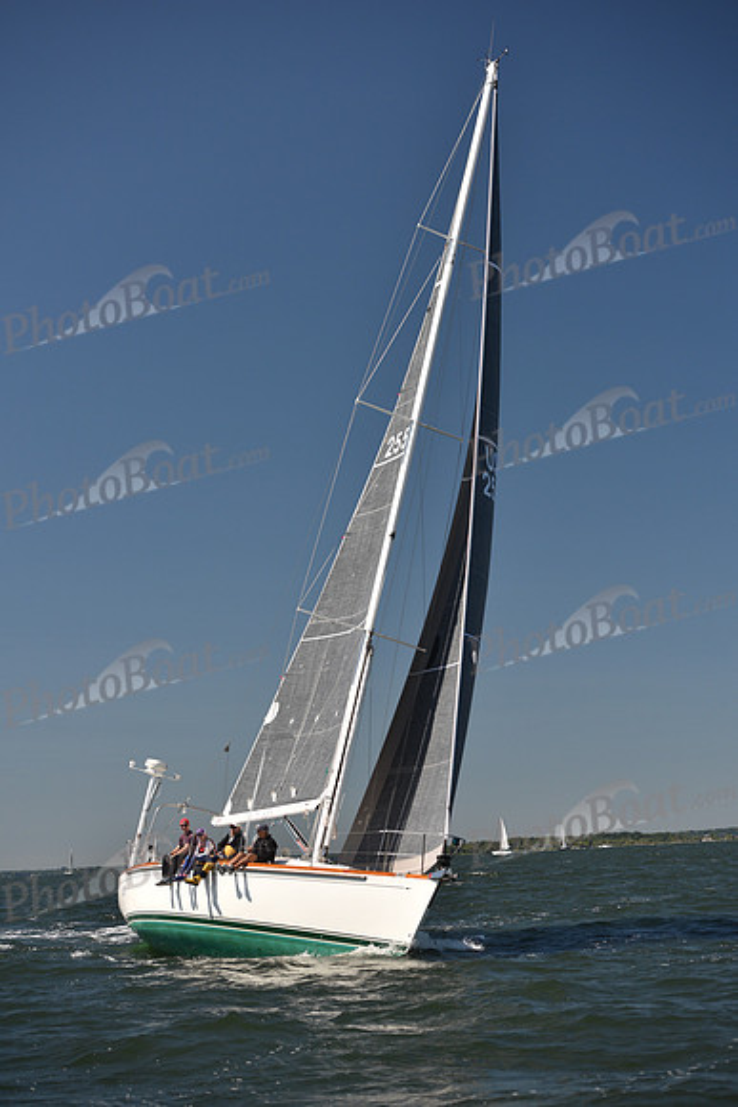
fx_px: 2151
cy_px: 554
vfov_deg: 28.8
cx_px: 369
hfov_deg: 19.5
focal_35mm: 70
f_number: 3.5
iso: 250
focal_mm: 70
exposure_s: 1/1250
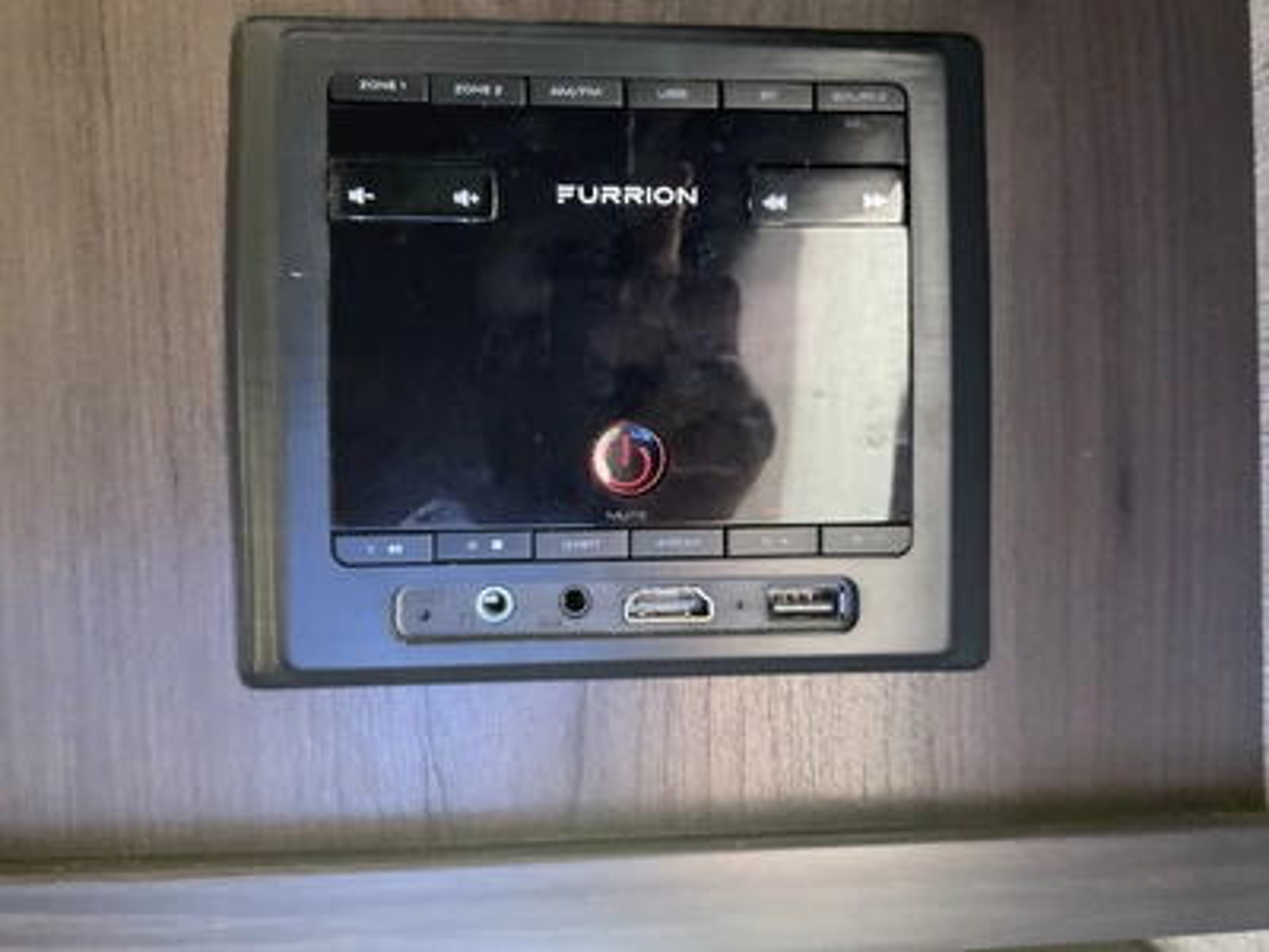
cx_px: 634
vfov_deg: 48.2
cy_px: 476
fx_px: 1063
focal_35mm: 29
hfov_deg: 61.7
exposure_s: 1/59
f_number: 1.8
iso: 320
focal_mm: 3
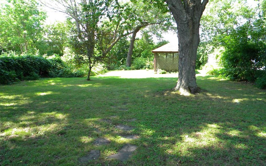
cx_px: 134
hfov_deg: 62.9
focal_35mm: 30
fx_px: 217
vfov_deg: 41.8
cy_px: 91
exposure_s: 1/65.1
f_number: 3.5
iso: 80
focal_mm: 5
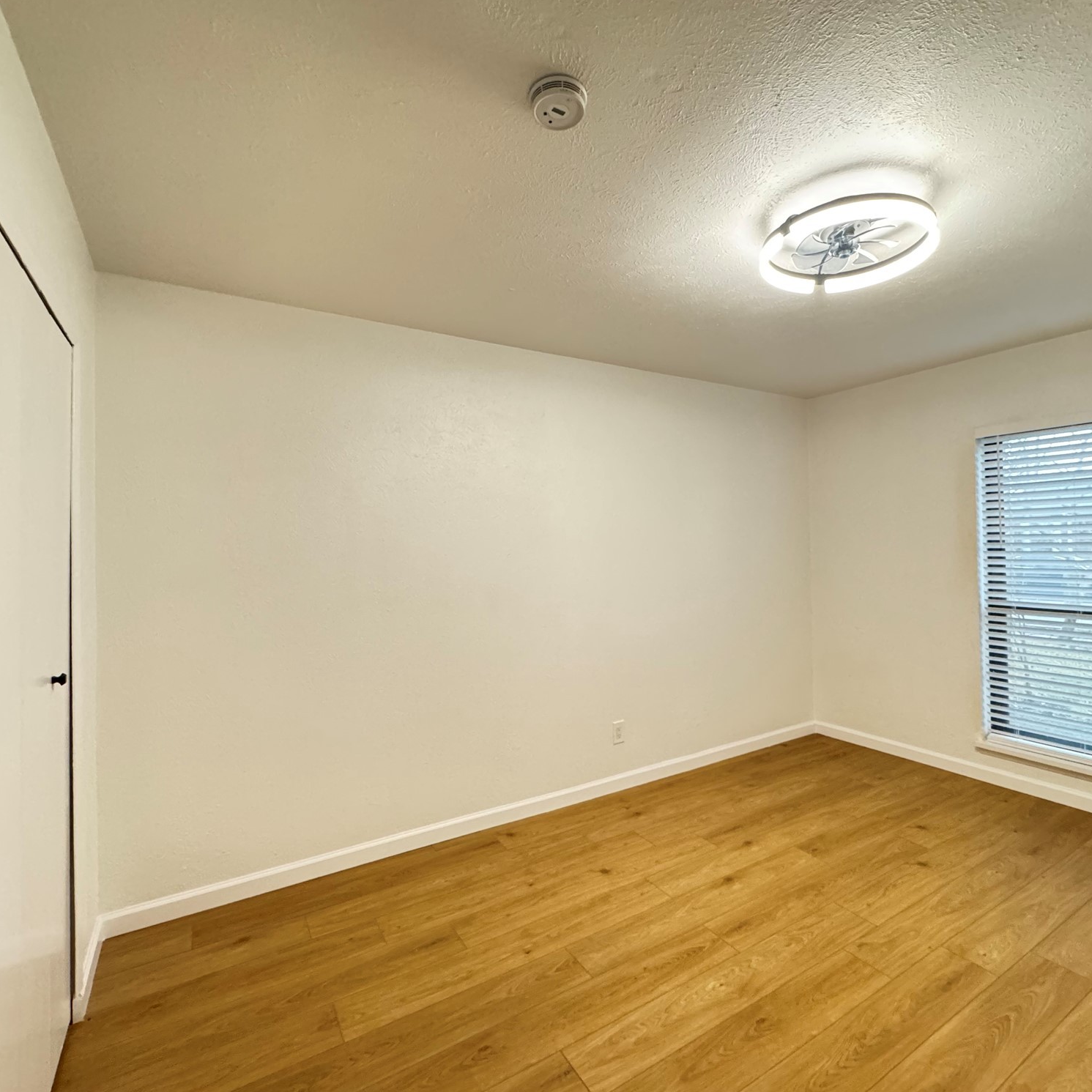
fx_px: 607
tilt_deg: +0.1
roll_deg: +1.2
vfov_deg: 84.0
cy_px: 542
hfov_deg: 83.8
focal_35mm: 17
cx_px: 584
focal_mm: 2.22
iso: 1000
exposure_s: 1/60
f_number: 2.2
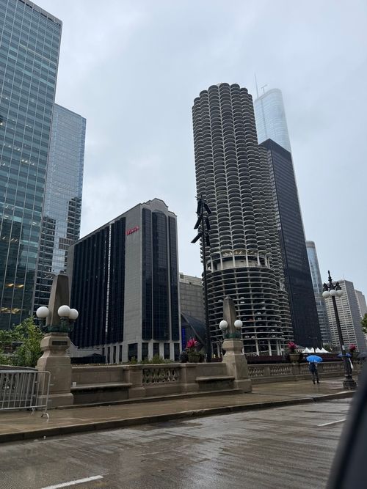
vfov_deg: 71.6
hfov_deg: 56.8
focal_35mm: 24
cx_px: 184
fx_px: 339
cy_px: 244
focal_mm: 6.76
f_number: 1.78
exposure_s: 1/1046
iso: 80
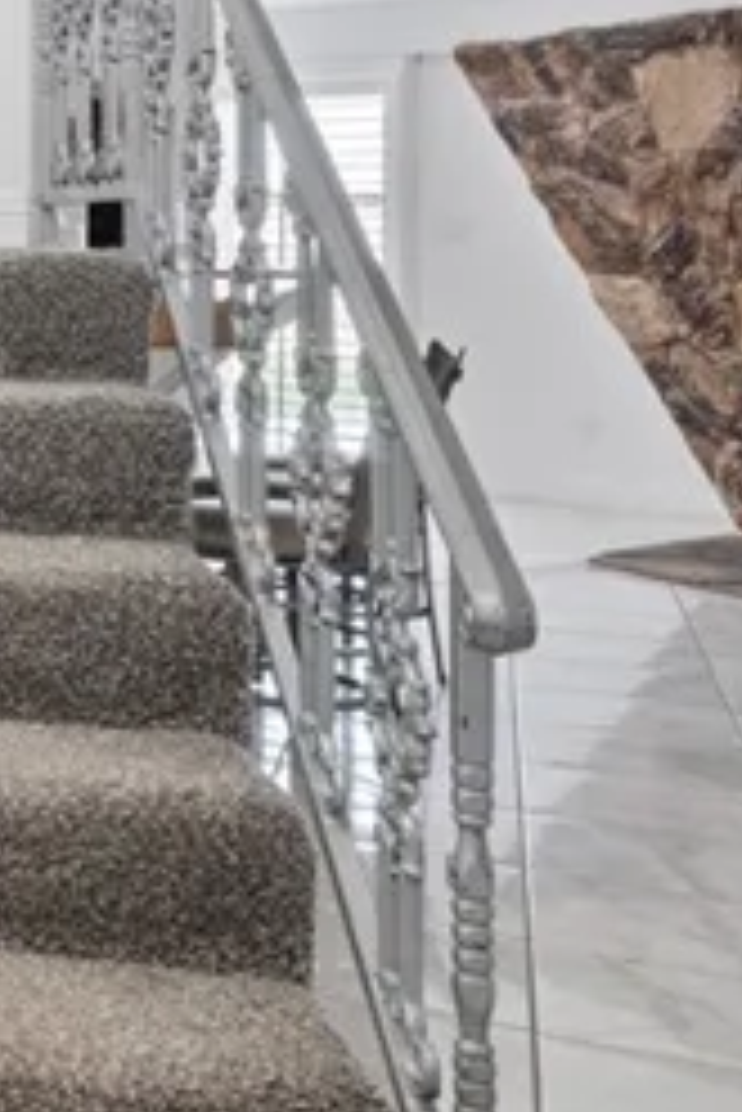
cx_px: -886
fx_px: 1791
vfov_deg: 33.5
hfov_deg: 16.0
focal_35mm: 58
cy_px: 236
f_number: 9
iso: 100
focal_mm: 14
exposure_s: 1/1.25
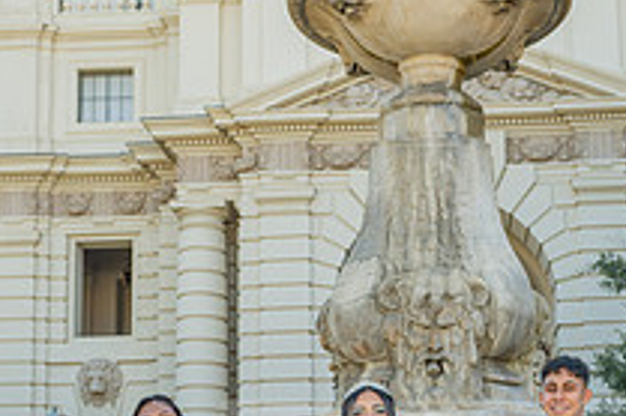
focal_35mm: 74
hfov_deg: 27.3
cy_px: 407
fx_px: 1286
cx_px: 386
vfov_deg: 18.0
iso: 200
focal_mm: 24
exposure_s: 1/200
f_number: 5
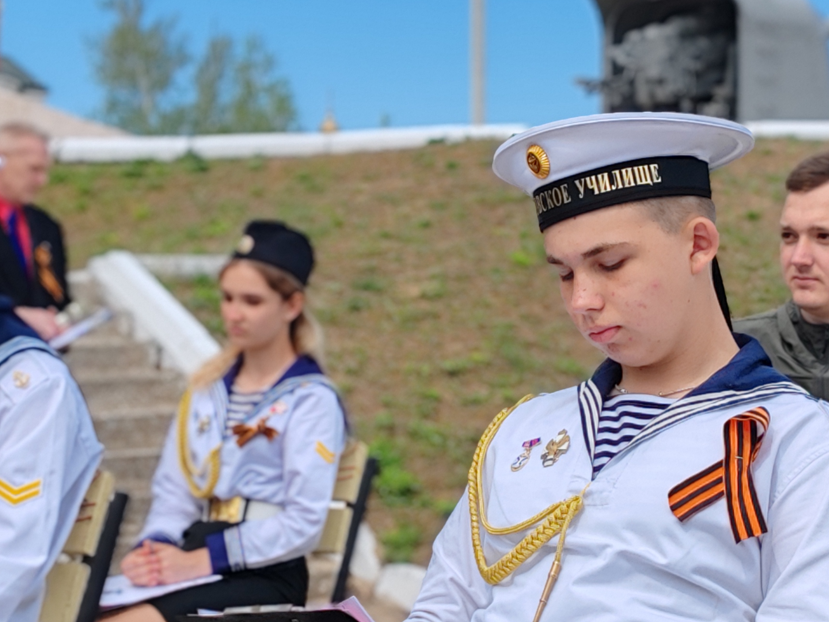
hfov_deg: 19.1
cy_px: 389
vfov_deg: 14.4
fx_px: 2467
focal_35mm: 103
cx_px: 452
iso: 50
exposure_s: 1/740
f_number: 4
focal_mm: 6.12
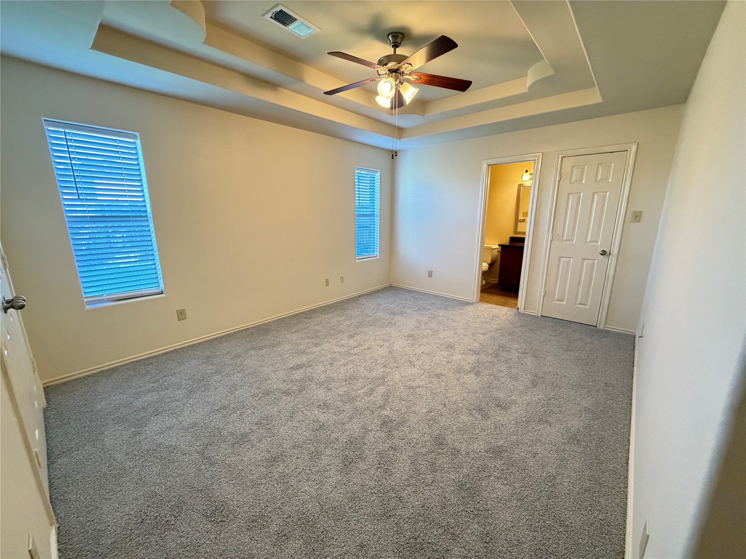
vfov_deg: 85.7
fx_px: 302
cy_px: 280
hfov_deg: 102.1
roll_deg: +0.2
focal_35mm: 14
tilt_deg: -12.5
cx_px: 373
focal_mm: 2.22
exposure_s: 1/60
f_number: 2.2
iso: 640
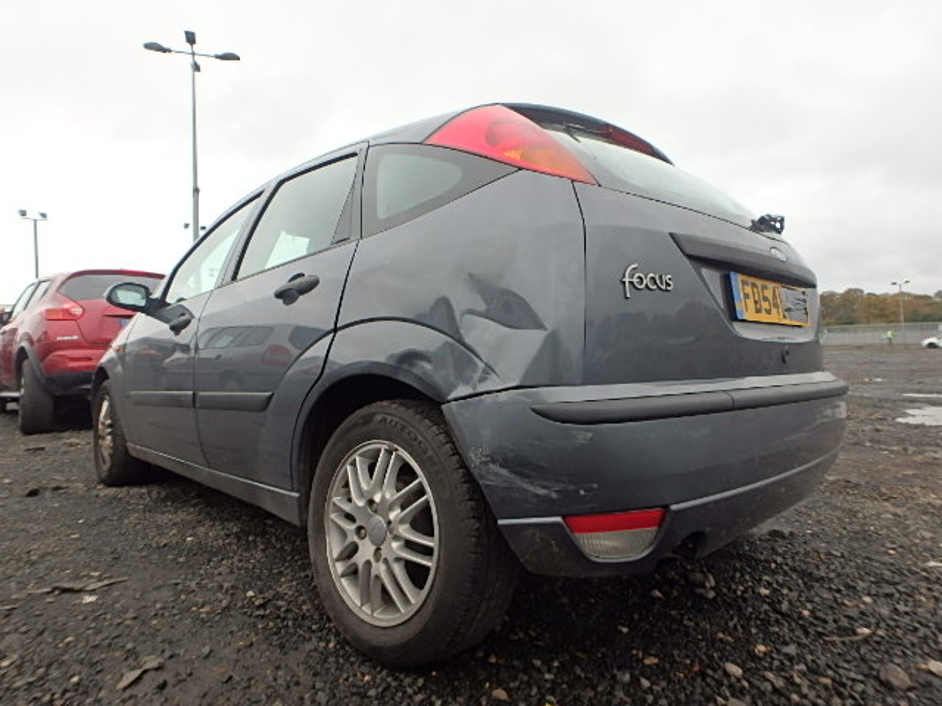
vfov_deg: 63.4
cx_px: 471
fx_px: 571
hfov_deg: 79.0
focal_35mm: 21
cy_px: 353
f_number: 3.5
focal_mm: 3.7
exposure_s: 1/125
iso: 125
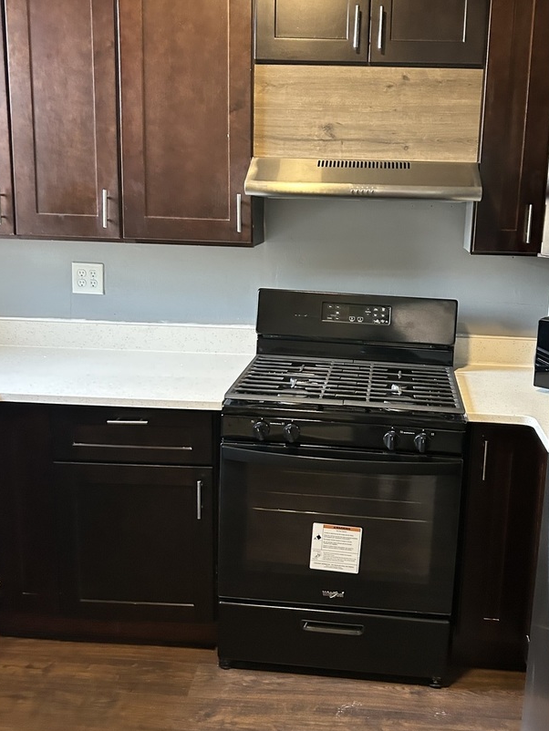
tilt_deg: -7.9
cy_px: 330
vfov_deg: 52.5
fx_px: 740
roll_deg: -0.7
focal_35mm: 35
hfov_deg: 40.4
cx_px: 345
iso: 500
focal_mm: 5.7
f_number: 1.5
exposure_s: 1/58
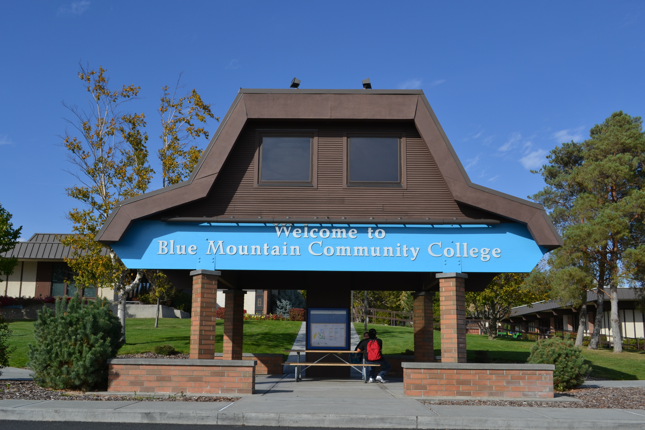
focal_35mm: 36
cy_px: 215
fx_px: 645
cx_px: 322
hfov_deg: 53.1
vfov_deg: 36.9
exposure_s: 1/250
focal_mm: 24
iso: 100
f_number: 8
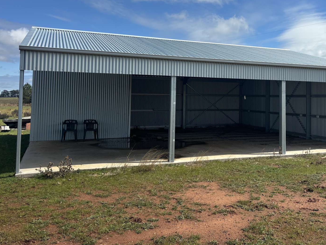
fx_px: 339
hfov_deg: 50.8
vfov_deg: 39.2
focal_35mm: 36
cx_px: 205
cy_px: 81
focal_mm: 5.96
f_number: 1.6
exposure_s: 1/3937
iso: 50
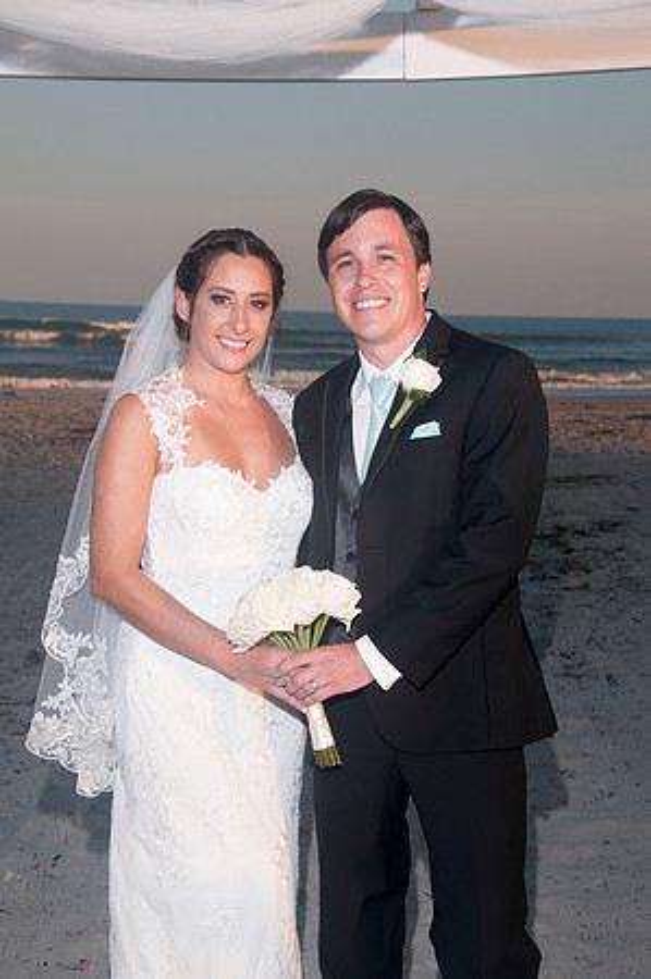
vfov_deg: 33.4
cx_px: 326
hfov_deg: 22.6
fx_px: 1631
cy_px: 490
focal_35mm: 60
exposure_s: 1/250
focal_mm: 40
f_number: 8
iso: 100
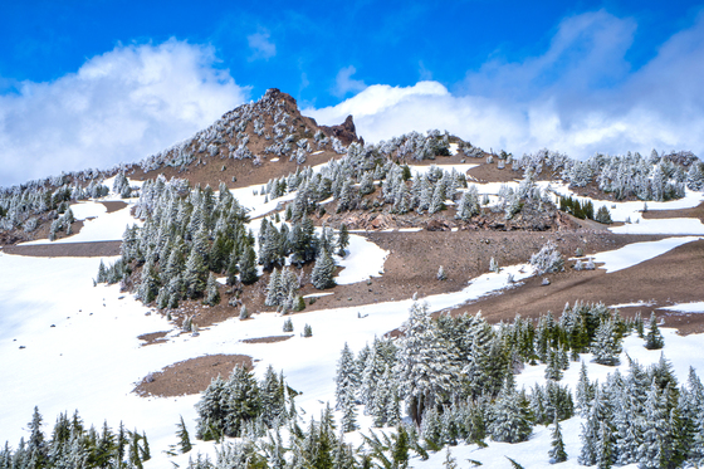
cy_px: 234
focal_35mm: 44
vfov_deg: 30.8
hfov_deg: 45.0
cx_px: 352
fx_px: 850
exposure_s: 1/160
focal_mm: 29
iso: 100
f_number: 18
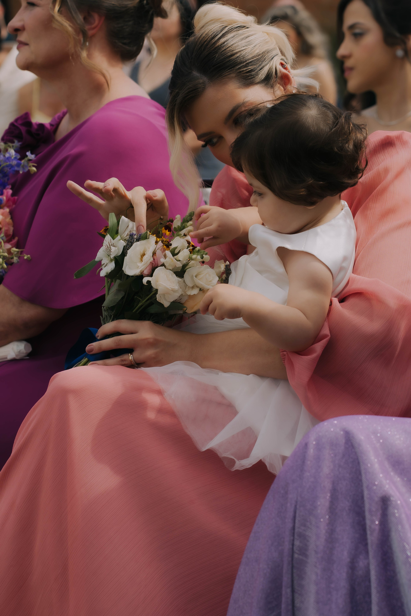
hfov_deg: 12.7
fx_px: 1849
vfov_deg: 18.9
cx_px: 206
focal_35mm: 108
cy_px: 308
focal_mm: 72
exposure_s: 1/1000
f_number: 4.5
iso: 100
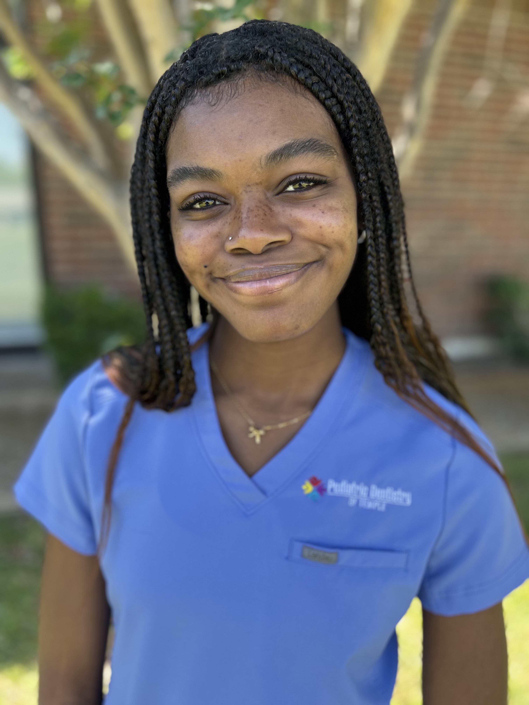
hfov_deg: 53.1
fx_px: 530
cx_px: 264
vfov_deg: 67.3
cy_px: 352
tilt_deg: -12.7
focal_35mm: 26
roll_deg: +2.1
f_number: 1.5
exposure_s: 1/227
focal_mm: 5.7
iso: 40
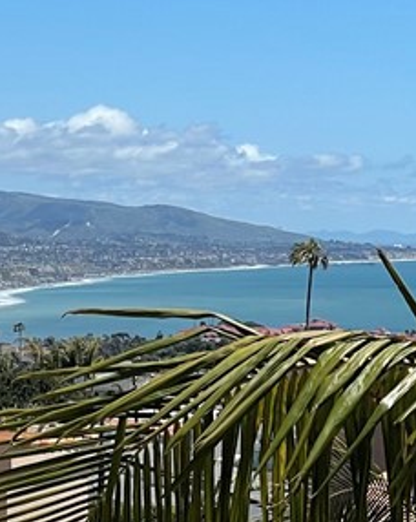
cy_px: 88
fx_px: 2807
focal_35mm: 182
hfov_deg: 8.4
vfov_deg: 10.6
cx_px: -4
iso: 25
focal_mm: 6
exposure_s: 1/2283
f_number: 2
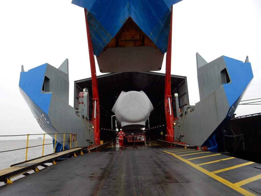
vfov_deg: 54.9
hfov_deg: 69.4
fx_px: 188
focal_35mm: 25
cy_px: 98
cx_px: 130
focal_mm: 4.5
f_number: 3.7
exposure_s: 1/160
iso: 125
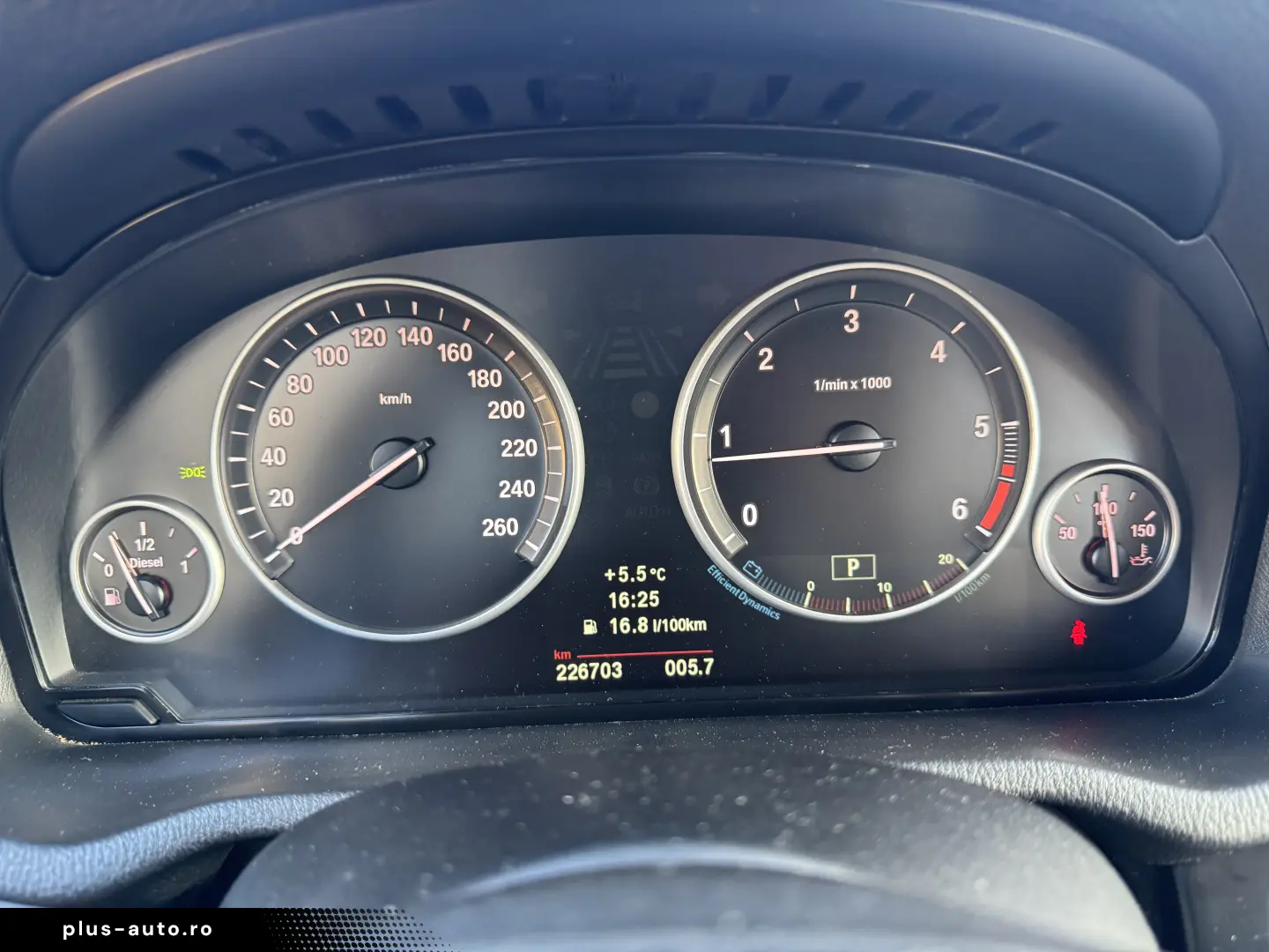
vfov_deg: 56.8
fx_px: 880
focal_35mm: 24
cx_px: 634
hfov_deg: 71.6
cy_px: 476
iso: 400
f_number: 1.78
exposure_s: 1/60
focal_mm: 6.76
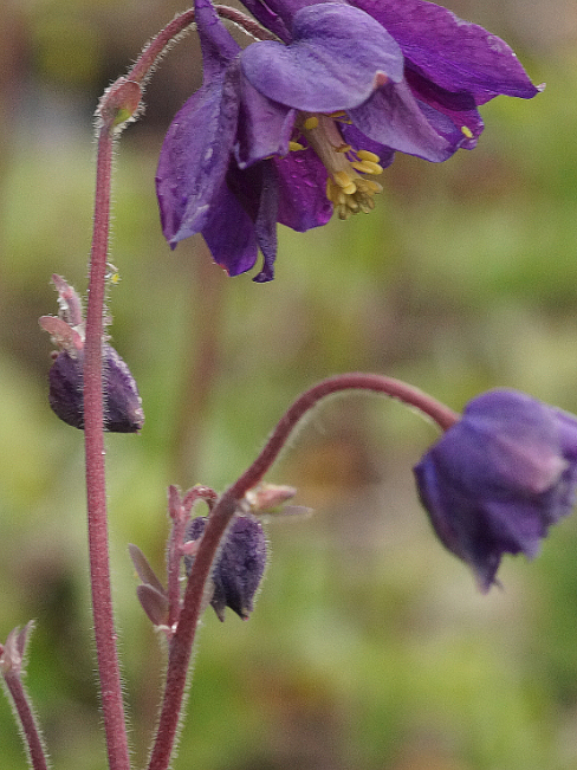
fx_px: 5914
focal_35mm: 266
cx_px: 298
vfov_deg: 7.4
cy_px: 394
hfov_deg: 5.6
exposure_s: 1/160
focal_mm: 100
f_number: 8
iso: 1000
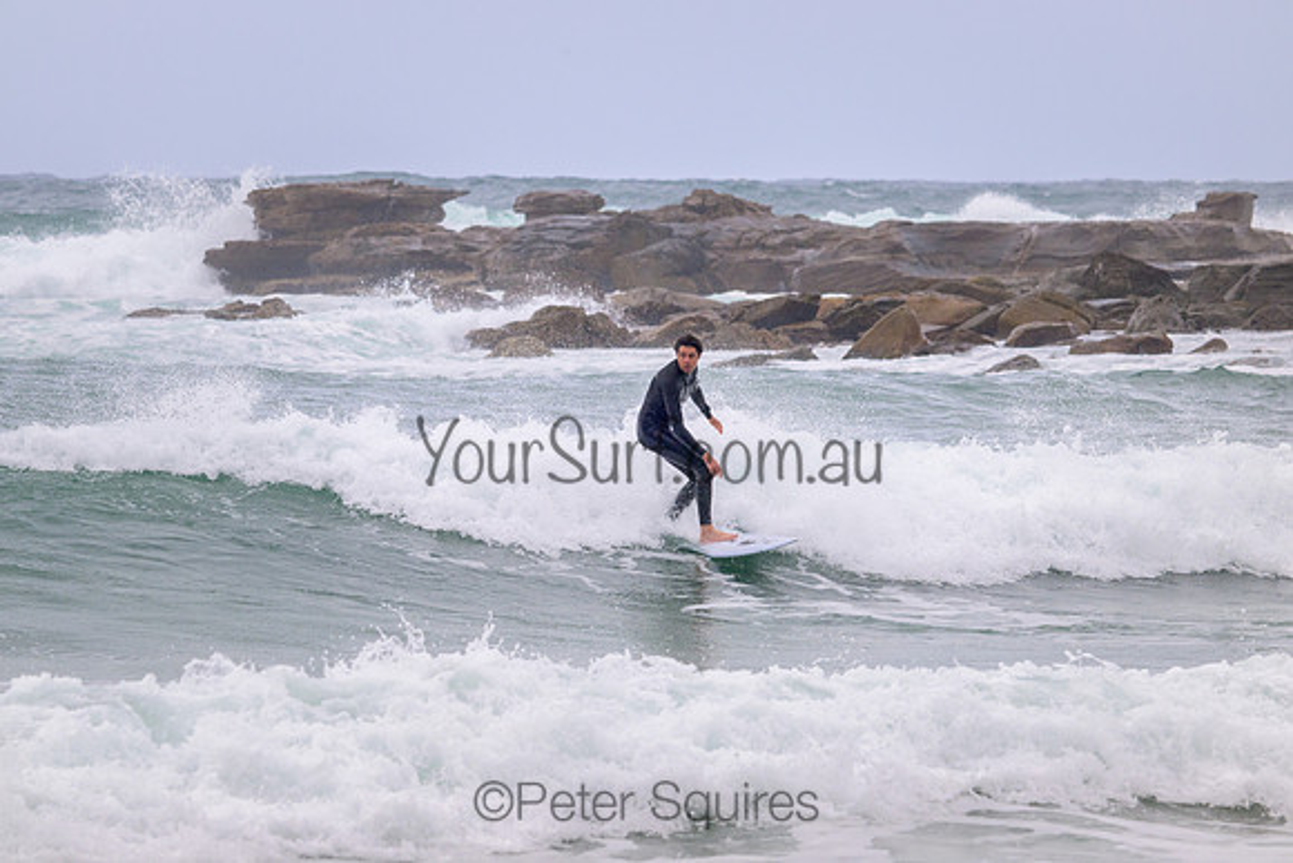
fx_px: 13759
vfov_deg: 3.6
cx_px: 646
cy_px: 432
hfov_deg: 5.4
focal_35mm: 383
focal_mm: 380
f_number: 11
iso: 720
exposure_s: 1/1250
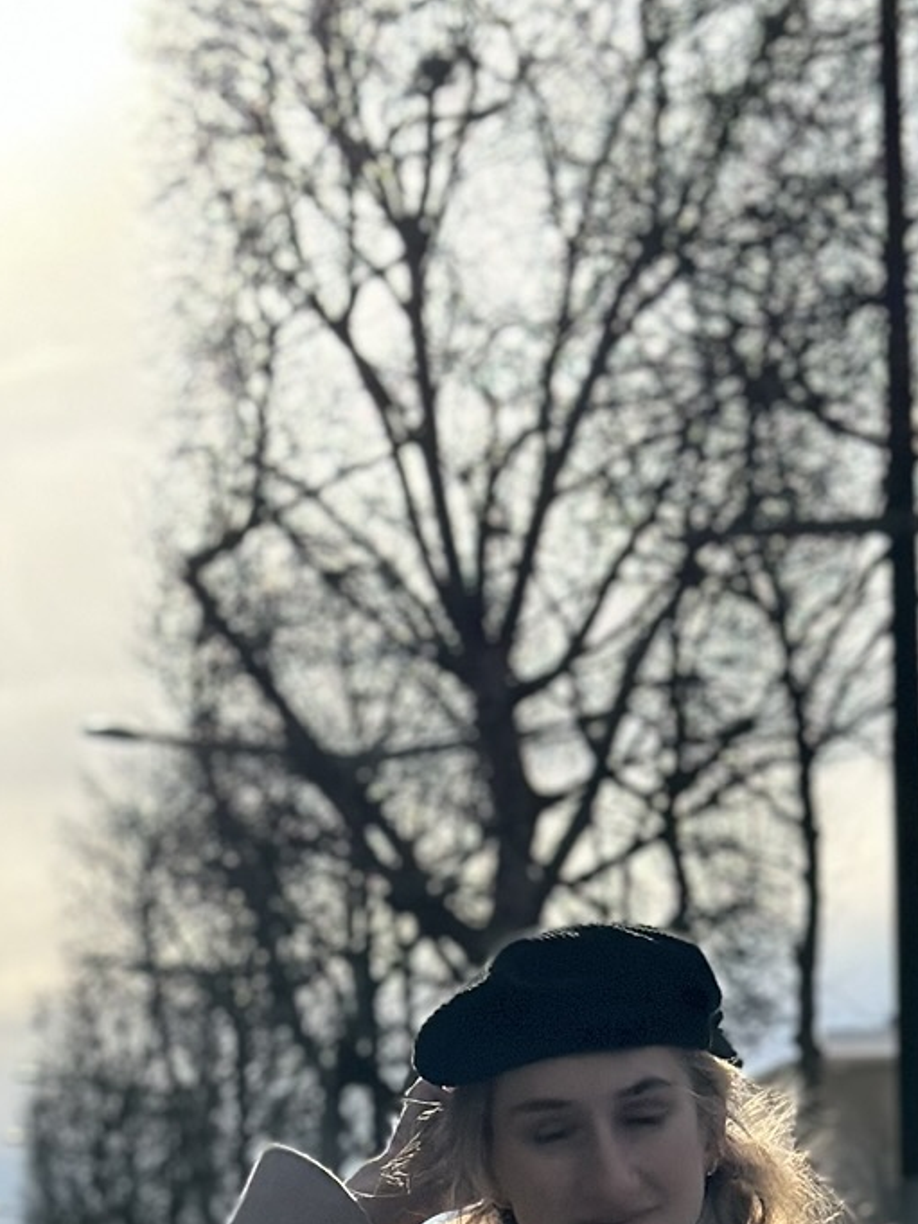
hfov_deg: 10.5
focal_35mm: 141
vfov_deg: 13.5
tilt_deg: -3.7
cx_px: 578
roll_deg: +1.3
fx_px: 4984
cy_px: 1574
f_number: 1.78
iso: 100
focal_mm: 6.86
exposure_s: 1/13699
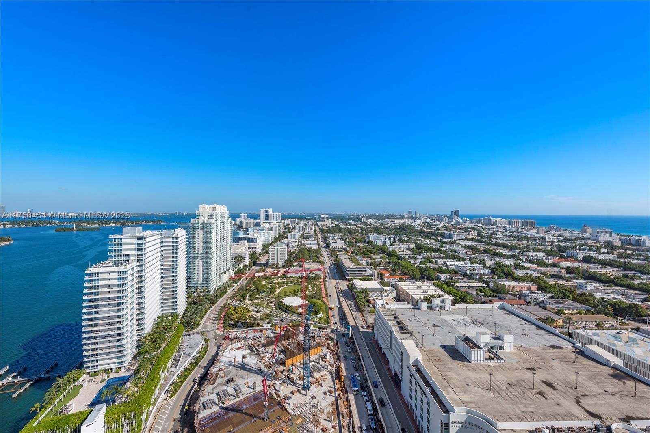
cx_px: 325
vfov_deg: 81.2
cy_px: 216
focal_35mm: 14
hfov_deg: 104.2
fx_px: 253
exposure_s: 1/640
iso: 100
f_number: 8
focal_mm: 14
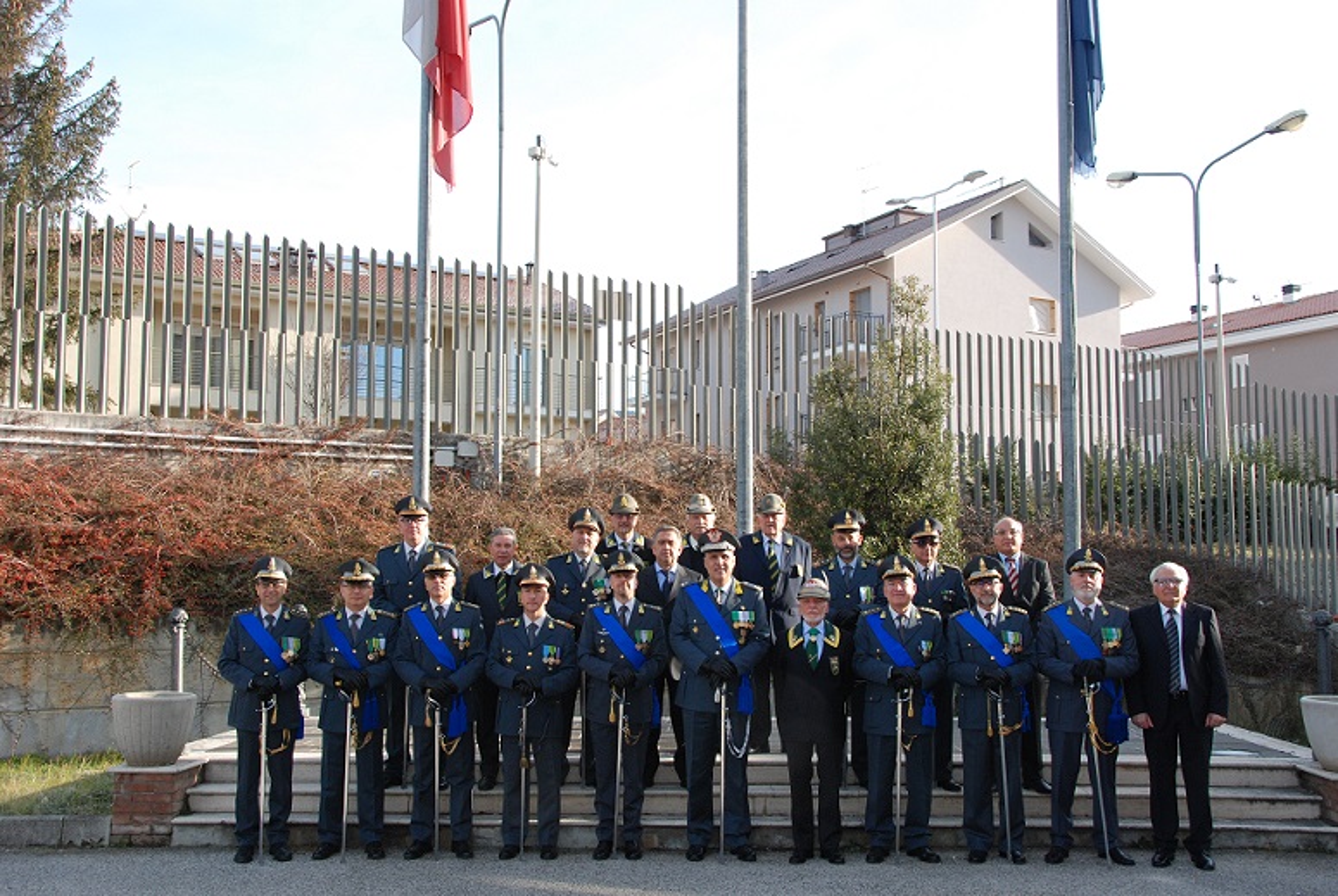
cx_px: 669
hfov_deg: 53.1
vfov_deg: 37.0
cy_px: 448
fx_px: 1340
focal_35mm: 36
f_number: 9
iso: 400
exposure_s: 1/200
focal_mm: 24
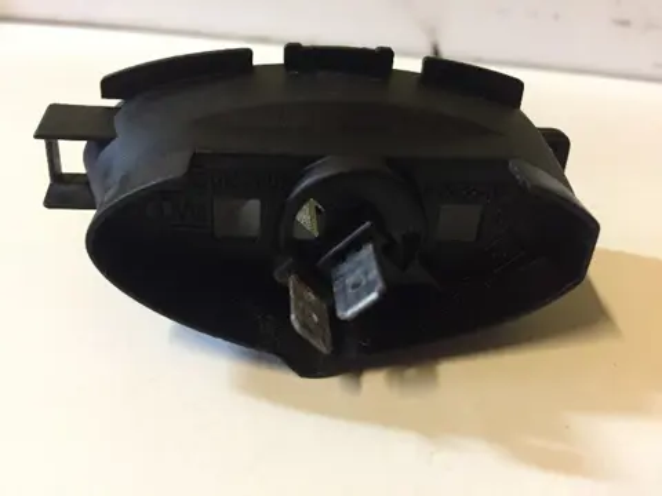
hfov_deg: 61.7
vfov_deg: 48.2
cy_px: 248
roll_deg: -6.2
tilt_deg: -29.0
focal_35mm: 29
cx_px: 331
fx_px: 555
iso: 250
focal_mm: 4.15
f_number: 2.2
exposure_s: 1/17
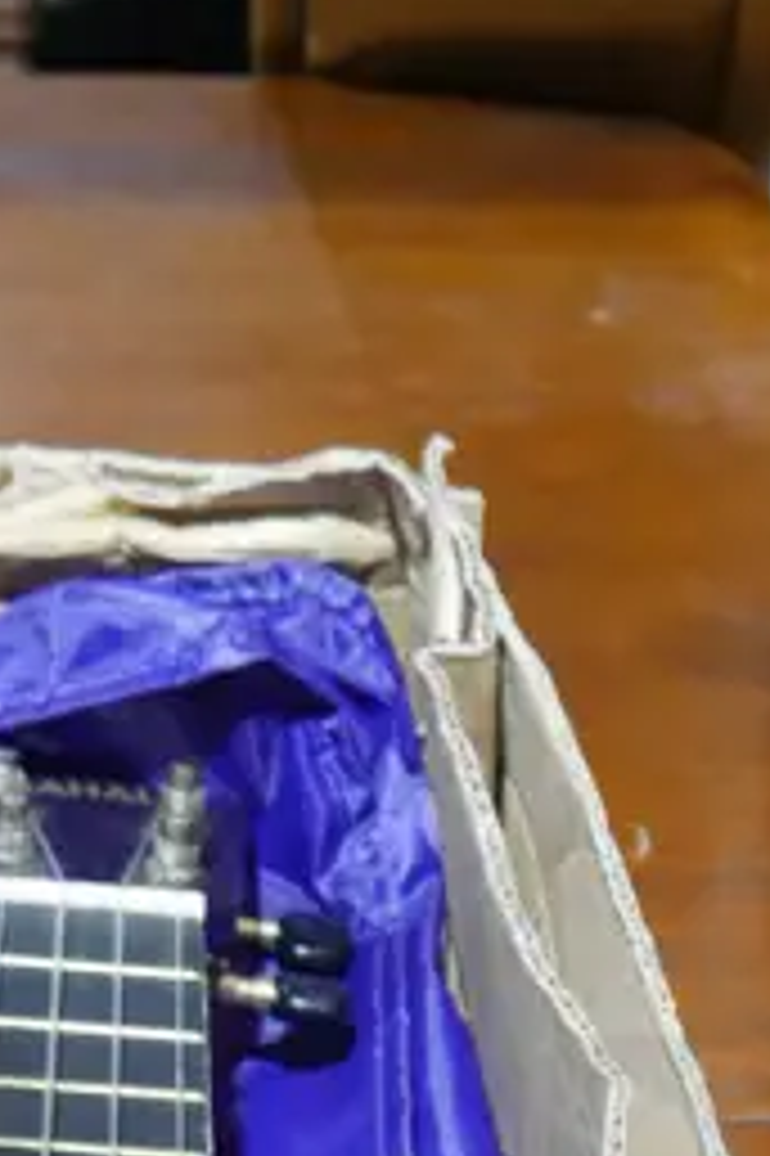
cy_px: 1673
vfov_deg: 16.3
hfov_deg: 11.8
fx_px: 3726
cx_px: 232
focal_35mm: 116
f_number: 3.5
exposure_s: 1/60
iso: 1000
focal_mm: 14
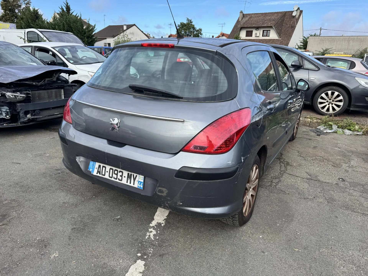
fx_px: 255
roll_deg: -1.1
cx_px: 184
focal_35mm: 24
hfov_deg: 71.6
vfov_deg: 56.8
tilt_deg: -17.1
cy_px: 138
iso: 80
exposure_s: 1/1425
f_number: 1.78
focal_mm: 6.76
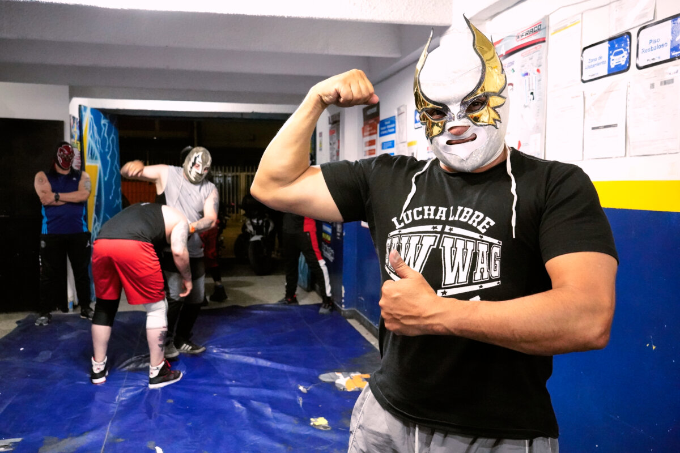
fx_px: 548
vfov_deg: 45.0
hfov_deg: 63.7
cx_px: 340
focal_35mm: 29
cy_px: 226
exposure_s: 1/125
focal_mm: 29
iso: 16000
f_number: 6.3
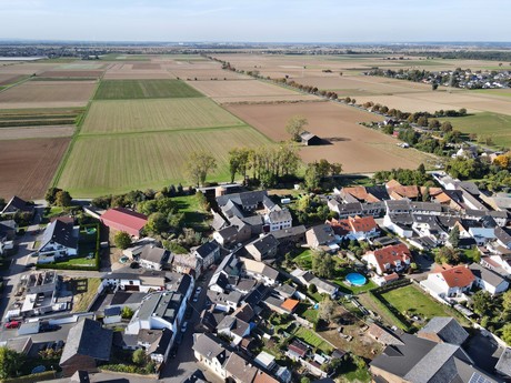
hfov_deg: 71.6
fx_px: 354
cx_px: 256
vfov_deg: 56.8
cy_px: 192
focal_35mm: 24
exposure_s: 1/350
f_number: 2.8
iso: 100
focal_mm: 4.5
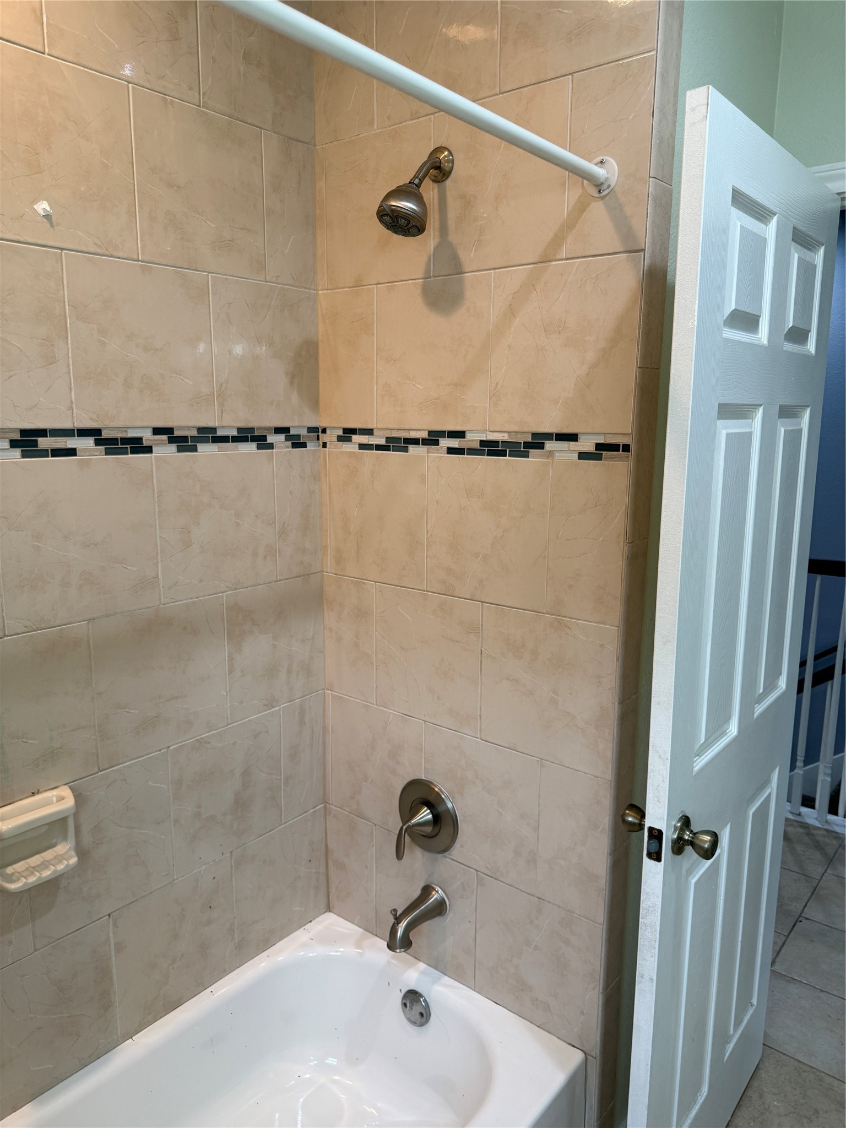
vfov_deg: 71.6
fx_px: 782
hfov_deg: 56.8
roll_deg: -0.8
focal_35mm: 24
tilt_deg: -10.1
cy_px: 564
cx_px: 423
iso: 125
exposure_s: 1/120
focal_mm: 6.76
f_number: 1.78
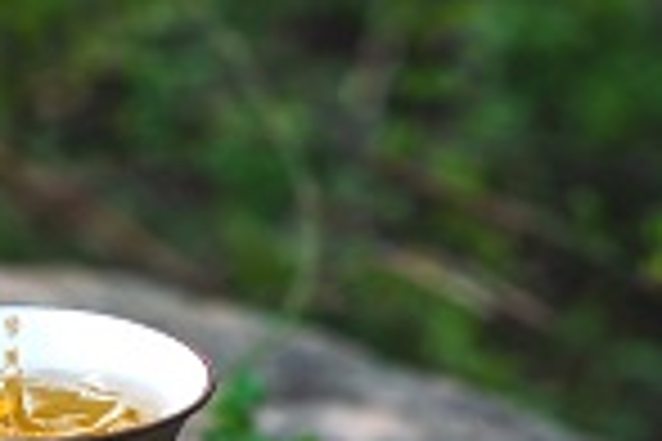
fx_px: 4248
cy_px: 234
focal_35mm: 231
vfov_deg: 5.9
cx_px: -131
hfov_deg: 8.8
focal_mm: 85
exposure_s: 1/400
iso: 125
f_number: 3.5
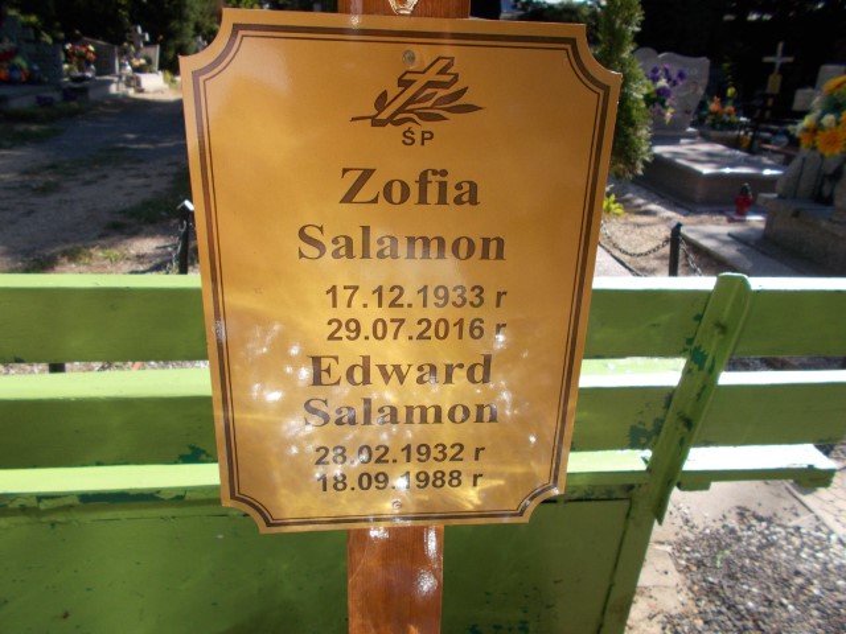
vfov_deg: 53.1
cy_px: 317
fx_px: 635
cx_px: 423
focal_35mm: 26
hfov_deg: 67.3
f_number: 8
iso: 80
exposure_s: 1/100
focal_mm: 4.6
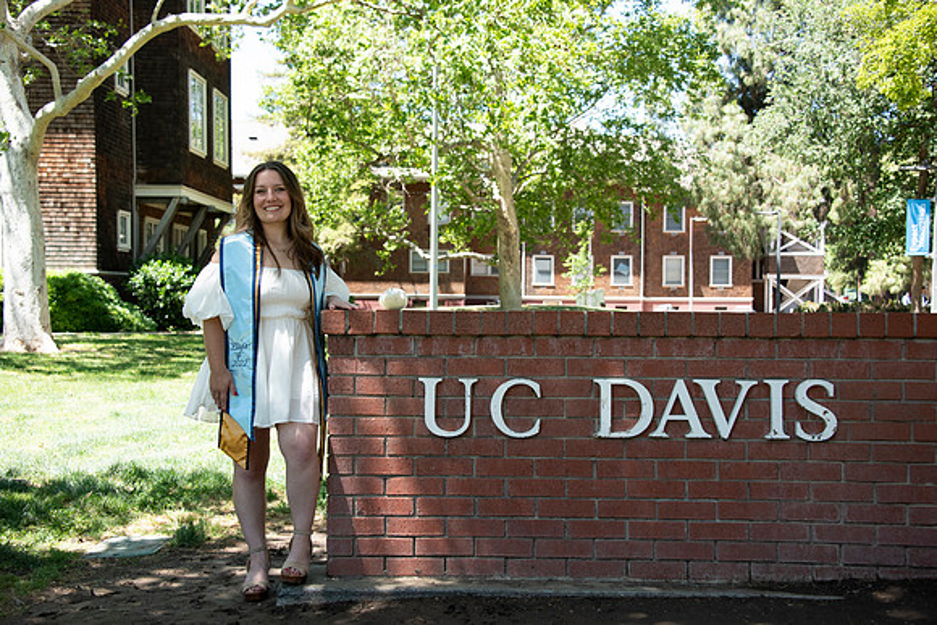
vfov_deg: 28.1
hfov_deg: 41.1
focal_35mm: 48
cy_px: 312
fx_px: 1250
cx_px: 468
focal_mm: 48
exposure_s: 1/400
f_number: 5.6
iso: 640
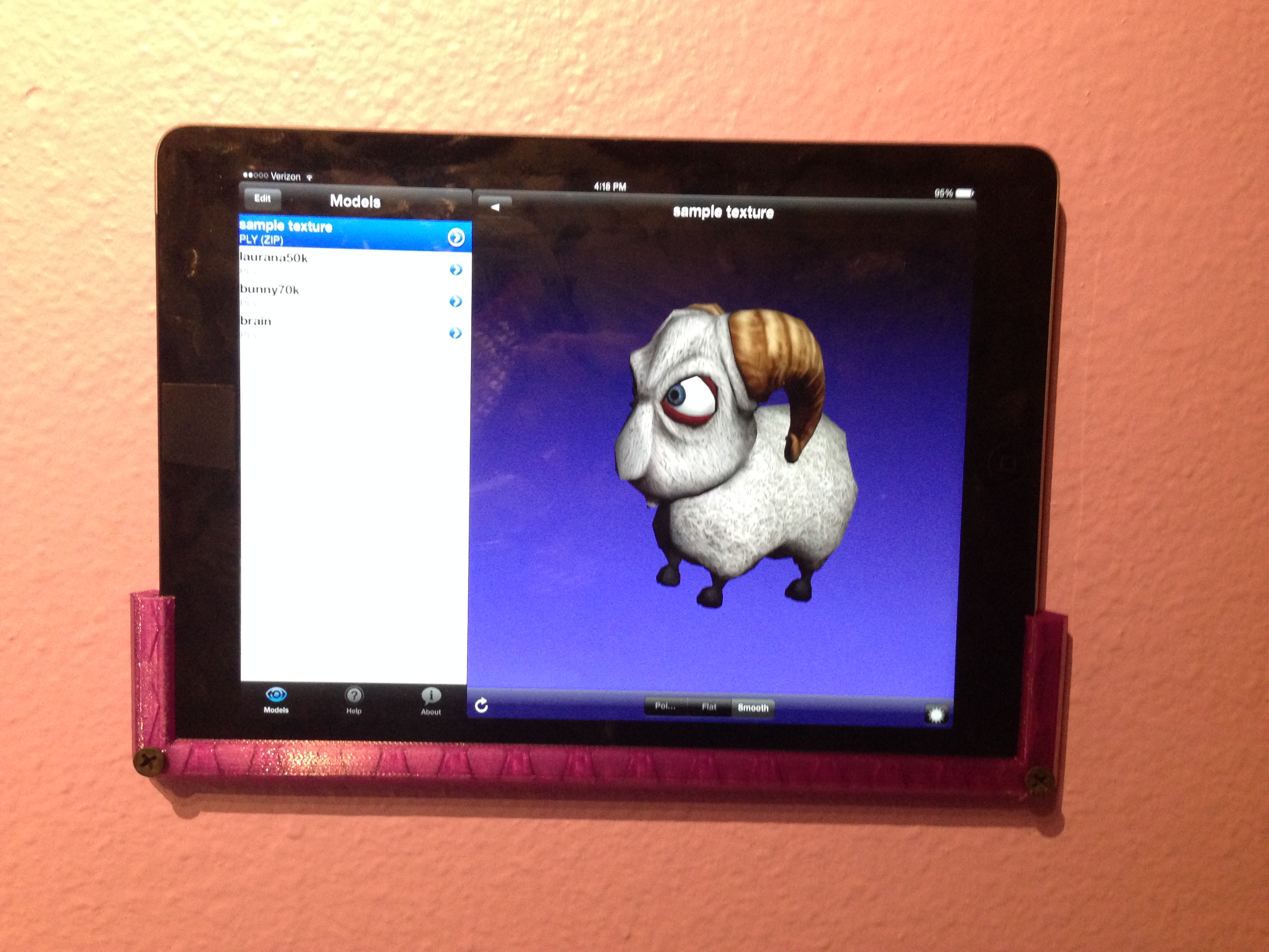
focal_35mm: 33
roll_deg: -1.5
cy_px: 476
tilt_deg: -3.2
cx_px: 634
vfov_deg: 42.9
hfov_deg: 55.4
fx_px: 1210
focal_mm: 4.12
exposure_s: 1/20
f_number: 2.4
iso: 250
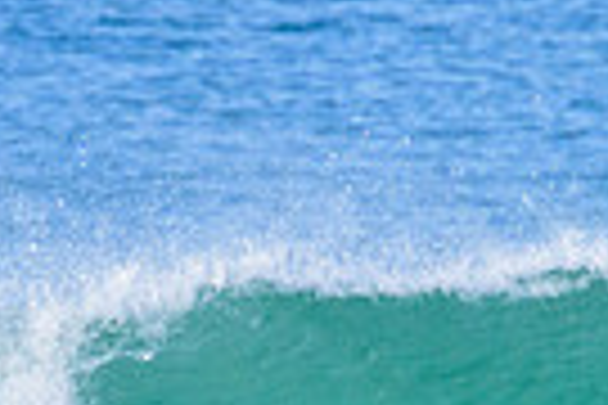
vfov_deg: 0.4
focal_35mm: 3429
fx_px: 57907
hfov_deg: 0.6
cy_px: 605
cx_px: 423
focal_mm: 800
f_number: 11
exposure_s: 1/2000
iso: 2200
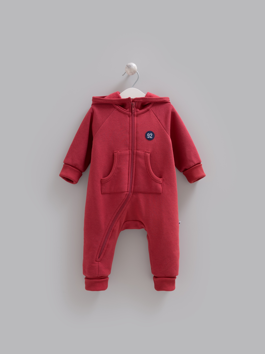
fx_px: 357
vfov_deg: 52.6
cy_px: 177
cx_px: 132
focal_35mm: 35
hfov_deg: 40.7
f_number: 8
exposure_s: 1/125
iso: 100
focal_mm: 44.1
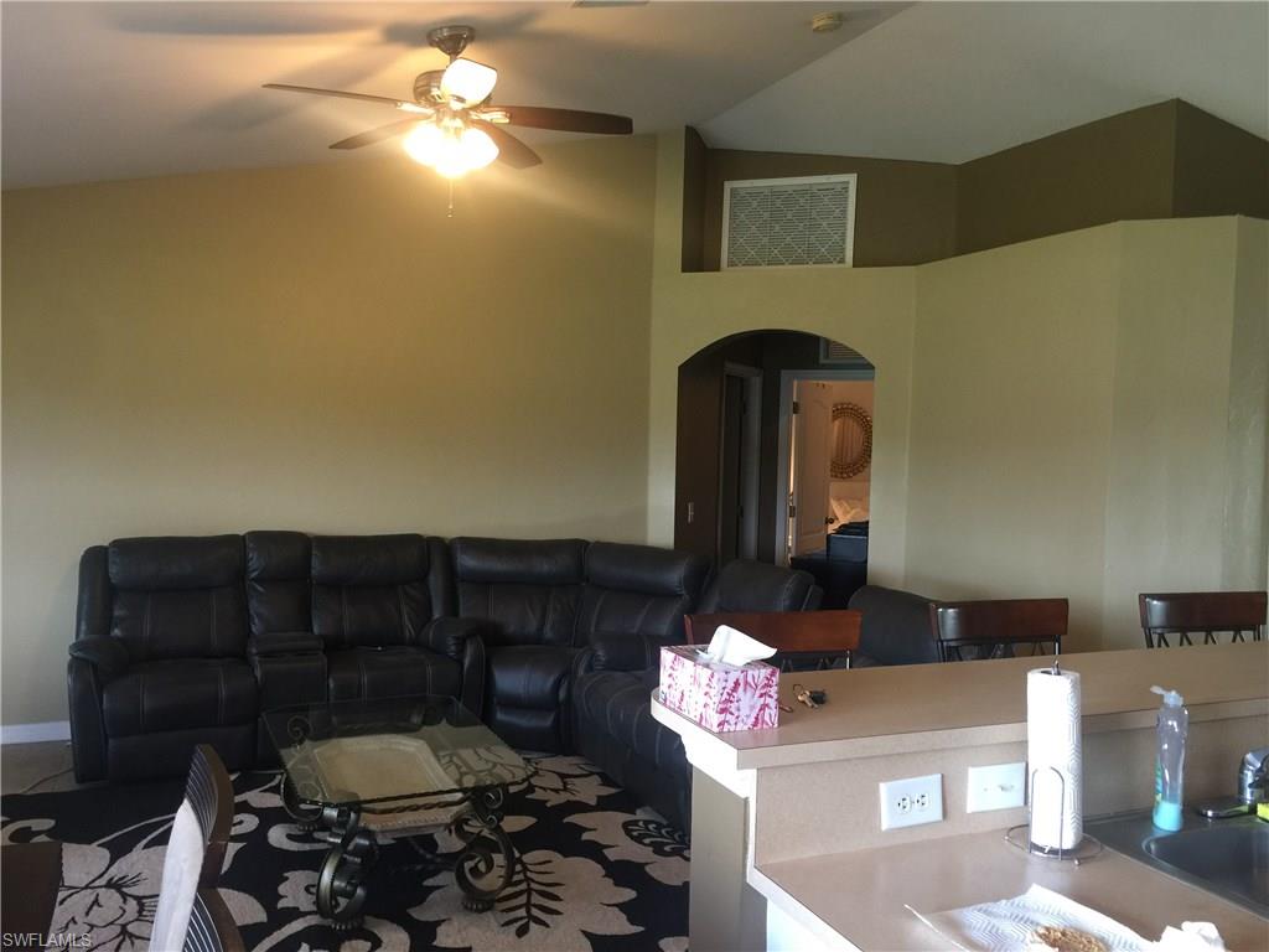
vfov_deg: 48.2
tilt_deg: -2.6
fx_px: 1063
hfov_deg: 61.7
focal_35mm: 29
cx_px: 634
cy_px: 476
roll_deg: -2.9
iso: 80
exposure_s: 1/15
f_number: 2.2
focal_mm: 4.15
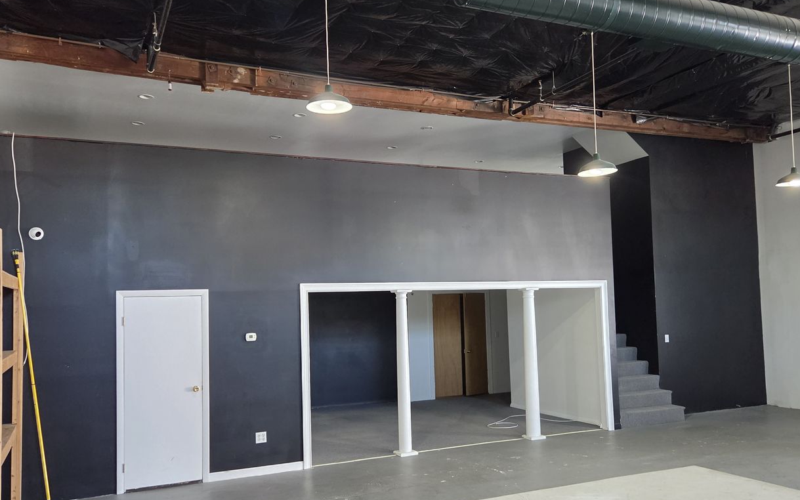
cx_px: 425
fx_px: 698
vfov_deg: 39.4
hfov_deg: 59.6
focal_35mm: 32
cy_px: 269
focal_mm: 5.4
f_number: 1.8
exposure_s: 1/120
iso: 640
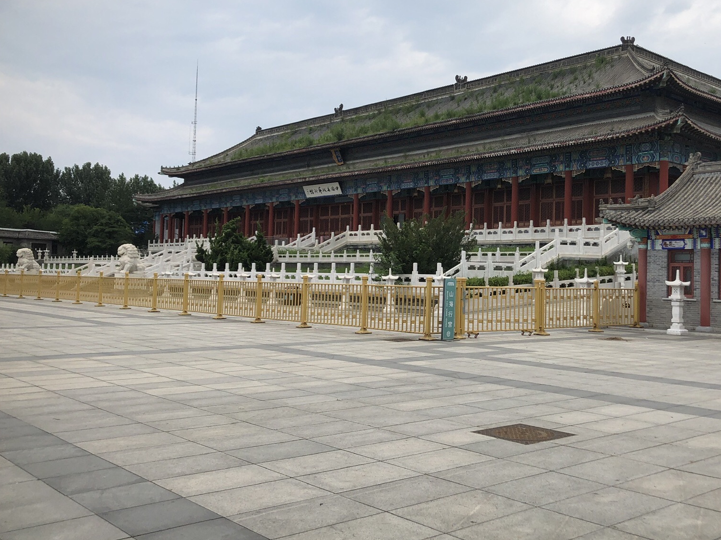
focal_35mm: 37
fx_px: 771
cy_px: 253
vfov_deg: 38.6
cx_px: 455
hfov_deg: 49.6
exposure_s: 1/1845
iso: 20
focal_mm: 4
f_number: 1.8
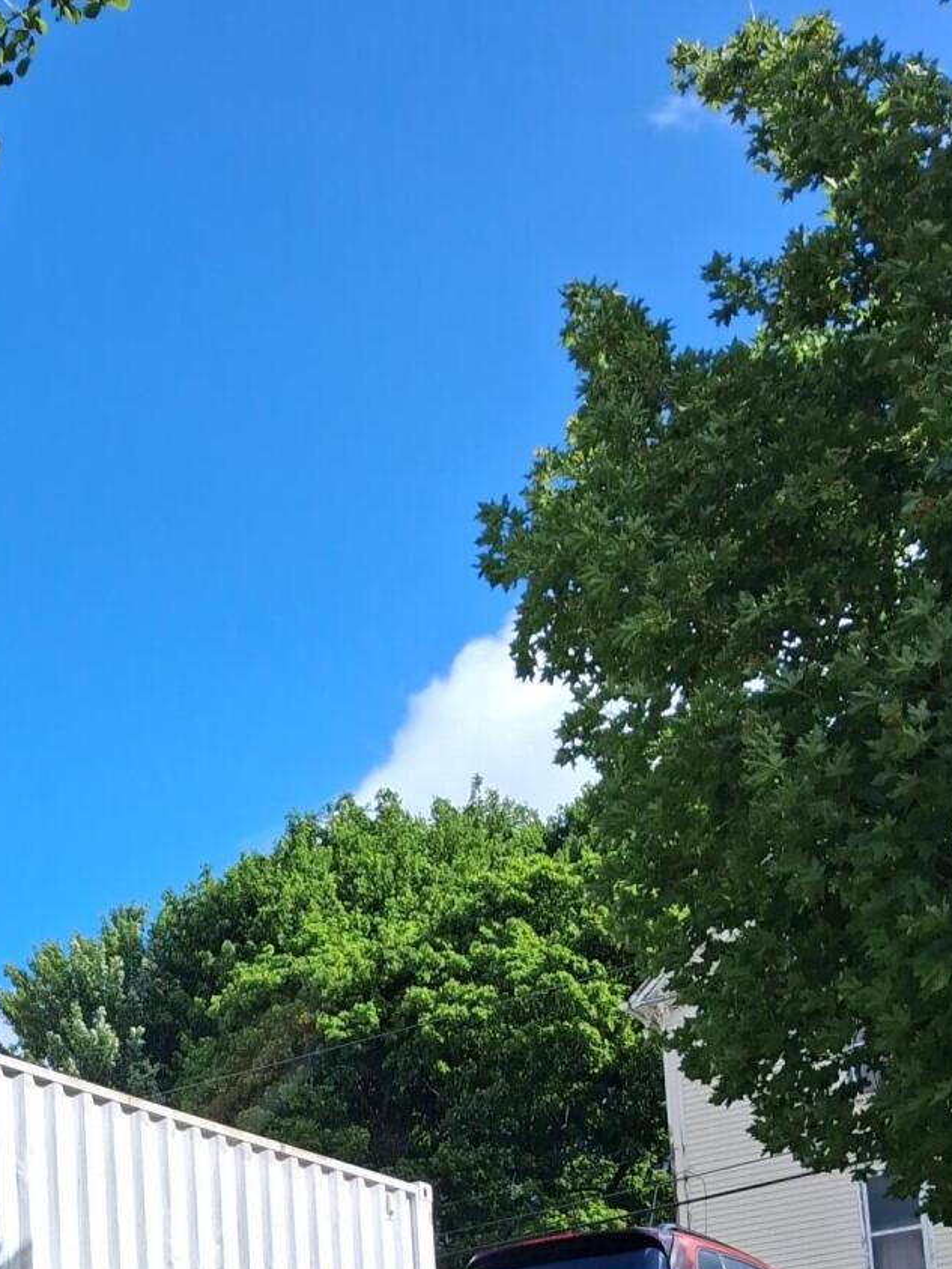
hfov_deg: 22.2
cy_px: 1443
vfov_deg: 27.3
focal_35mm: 64
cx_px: 27
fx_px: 2347
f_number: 1.8
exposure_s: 1/559
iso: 25
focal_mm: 4
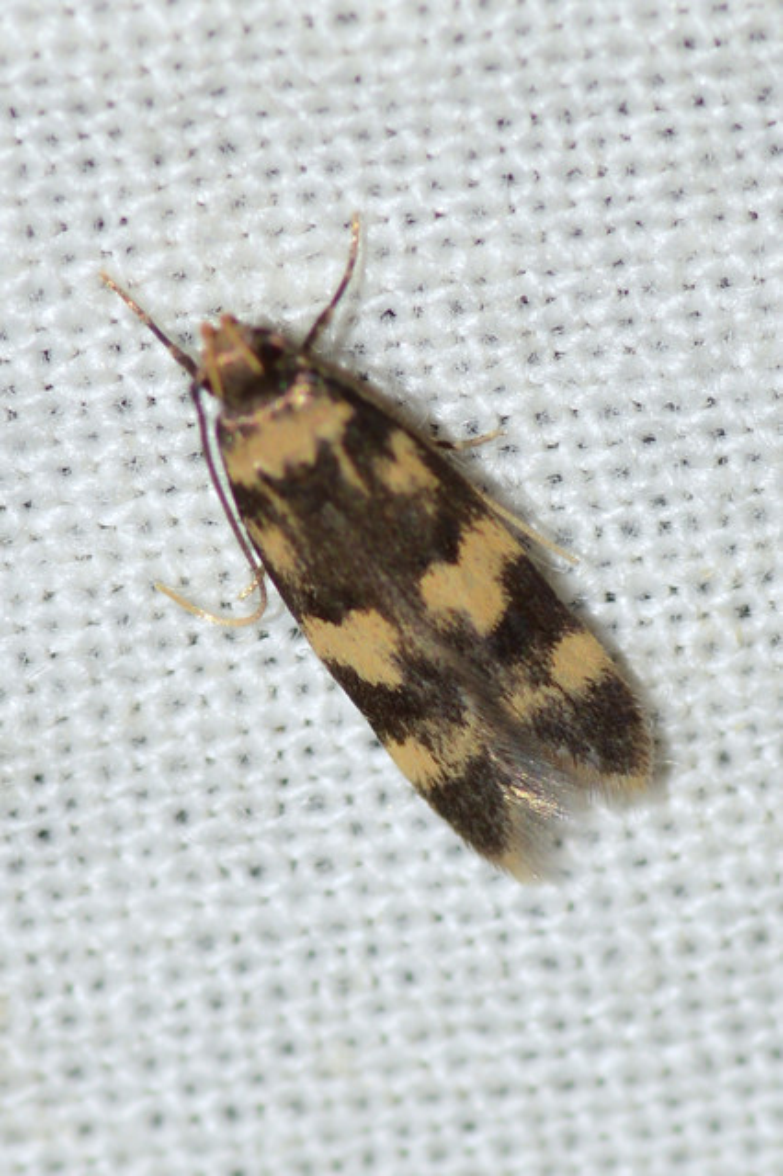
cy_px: 588
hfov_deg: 9.1
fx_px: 4899
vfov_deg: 13.7
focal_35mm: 150
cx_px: 392
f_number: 13
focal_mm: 100
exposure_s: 1/200
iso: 100
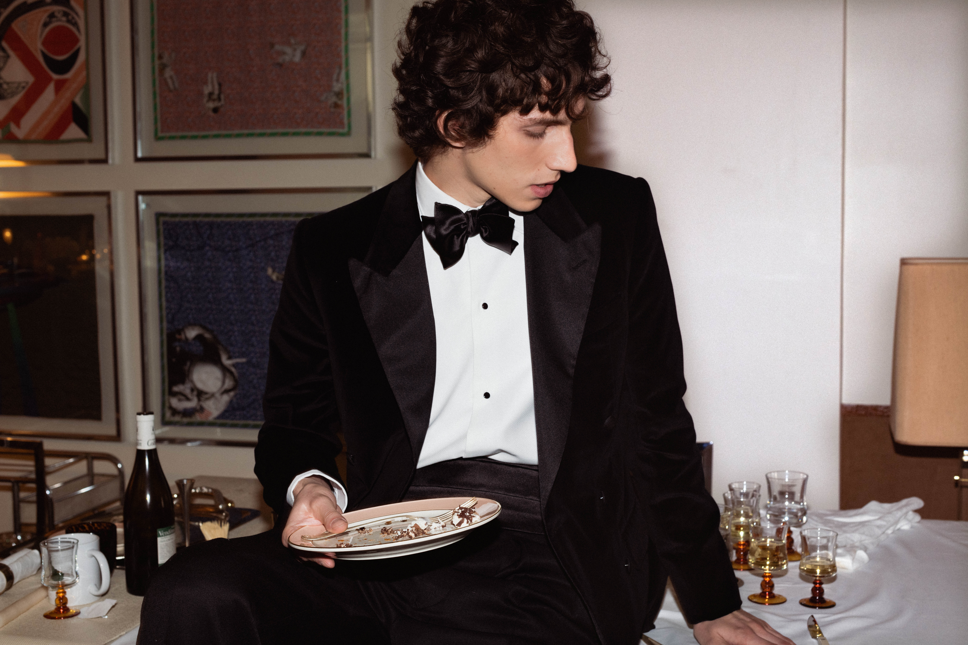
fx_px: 1344
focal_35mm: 50
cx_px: 484
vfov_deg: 27.0
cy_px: 322
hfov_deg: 39.6
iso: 400
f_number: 8
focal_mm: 50
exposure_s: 1/30
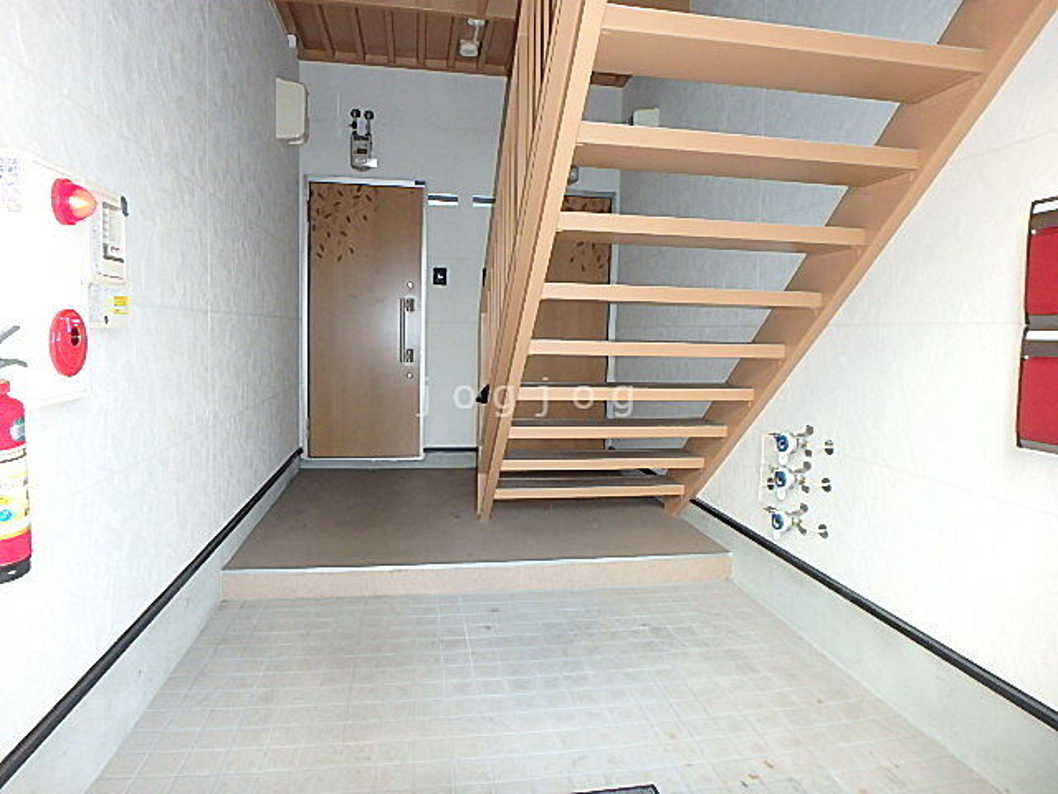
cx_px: 529
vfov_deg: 63.4
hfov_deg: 79.0
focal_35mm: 21
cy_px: 397
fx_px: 642
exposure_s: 1/30
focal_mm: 3.7
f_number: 3.5
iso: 400
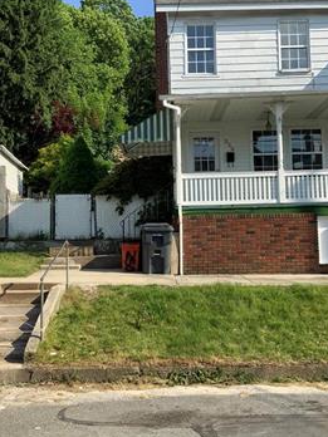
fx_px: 505
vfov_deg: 46.8
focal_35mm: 40
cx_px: 165
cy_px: 201
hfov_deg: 36.0
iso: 16
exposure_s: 1/1451
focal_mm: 3
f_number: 1.8
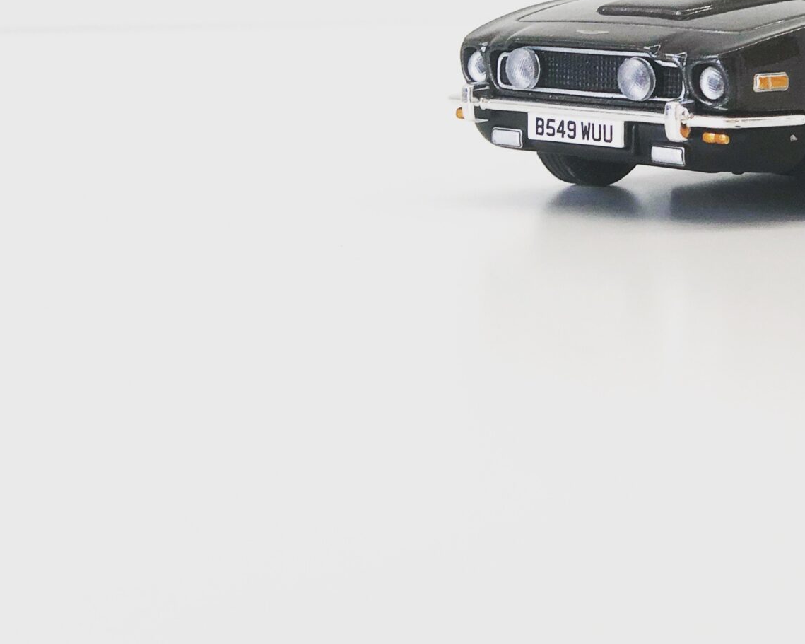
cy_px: 103
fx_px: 2716
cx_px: 671
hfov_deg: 16.7
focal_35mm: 114
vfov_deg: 13.4
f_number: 2.4
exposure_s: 1/50
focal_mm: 6
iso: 25
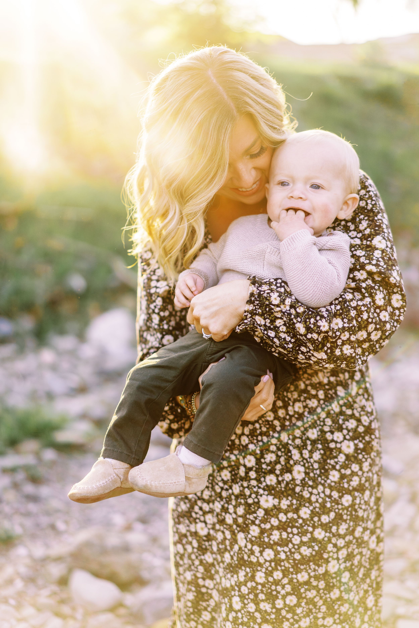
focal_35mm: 55
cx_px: 210
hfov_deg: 24.6
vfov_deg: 36.2
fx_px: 960
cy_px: 314
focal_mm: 55
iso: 400
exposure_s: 1/1600
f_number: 1.8
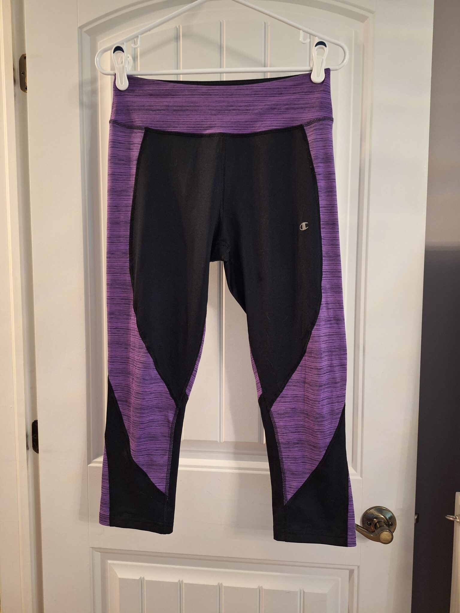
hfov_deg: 58.9
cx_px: 230
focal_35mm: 23
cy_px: 306
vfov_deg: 73.9
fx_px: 408
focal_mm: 5.54
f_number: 1.8
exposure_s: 1/30
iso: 320
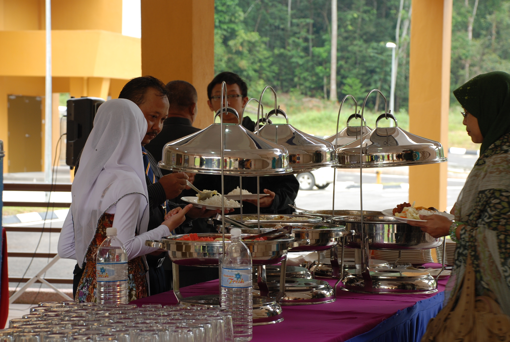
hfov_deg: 20.6
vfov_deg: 13.9
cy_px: 171
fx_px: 1405
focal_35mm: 99
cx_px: 255
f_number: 5.3
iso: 200
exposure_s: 1/60
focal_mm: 66
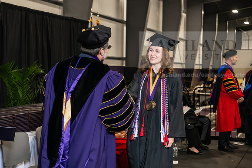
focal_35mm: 66
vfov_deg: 20.6
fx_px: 462
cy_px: 84
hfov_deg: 30.5
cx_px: 126
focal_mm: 66
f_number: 5
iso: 2500
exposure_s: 1/200
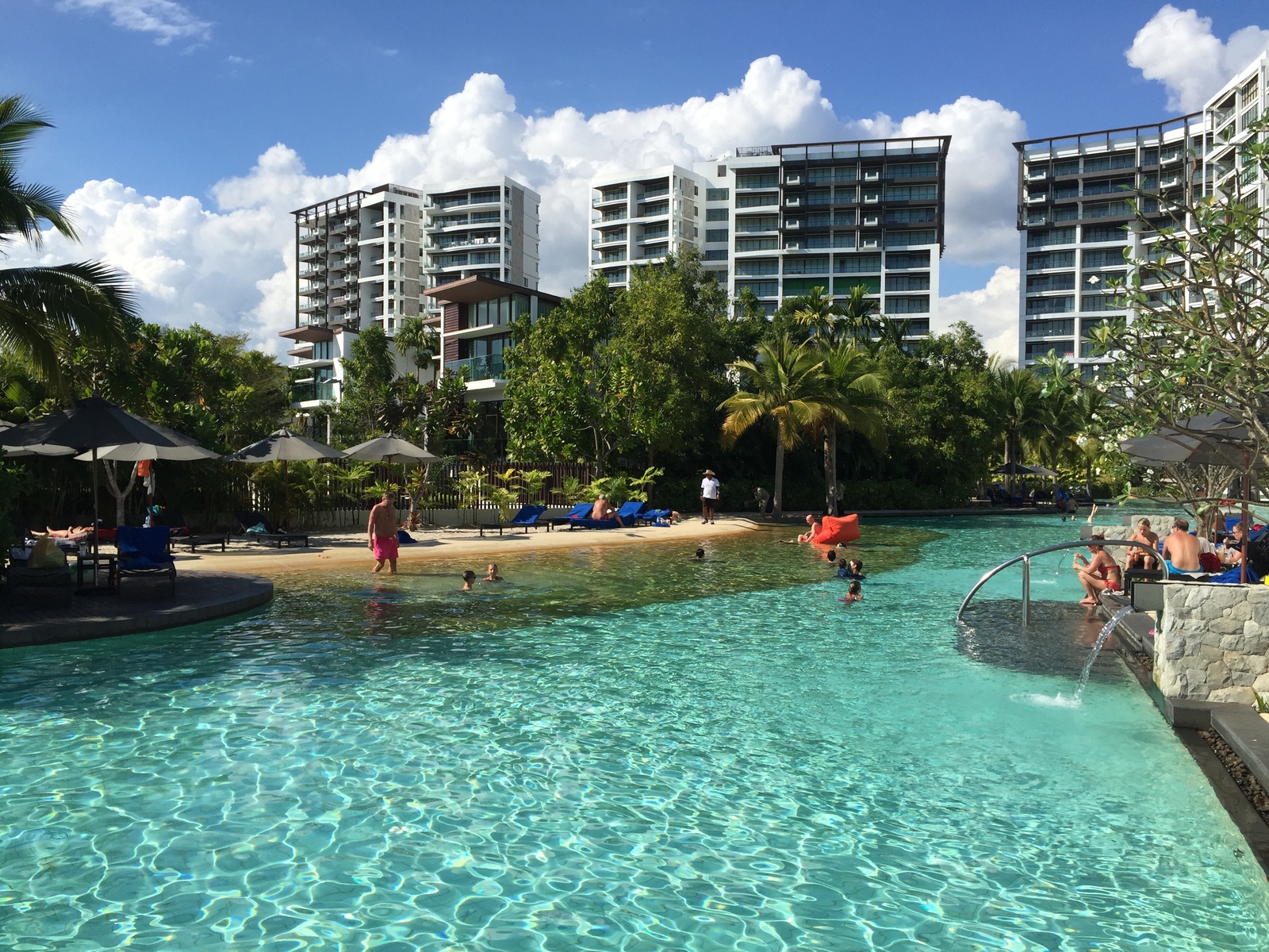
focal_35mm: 29
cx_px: 634
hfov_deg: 61.7
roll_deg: -1.3
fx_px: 1063
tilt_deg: +0.6
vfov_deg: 48.2
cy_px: 476
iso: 32
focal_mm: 4.15
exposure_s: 1/2825
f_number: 2.2
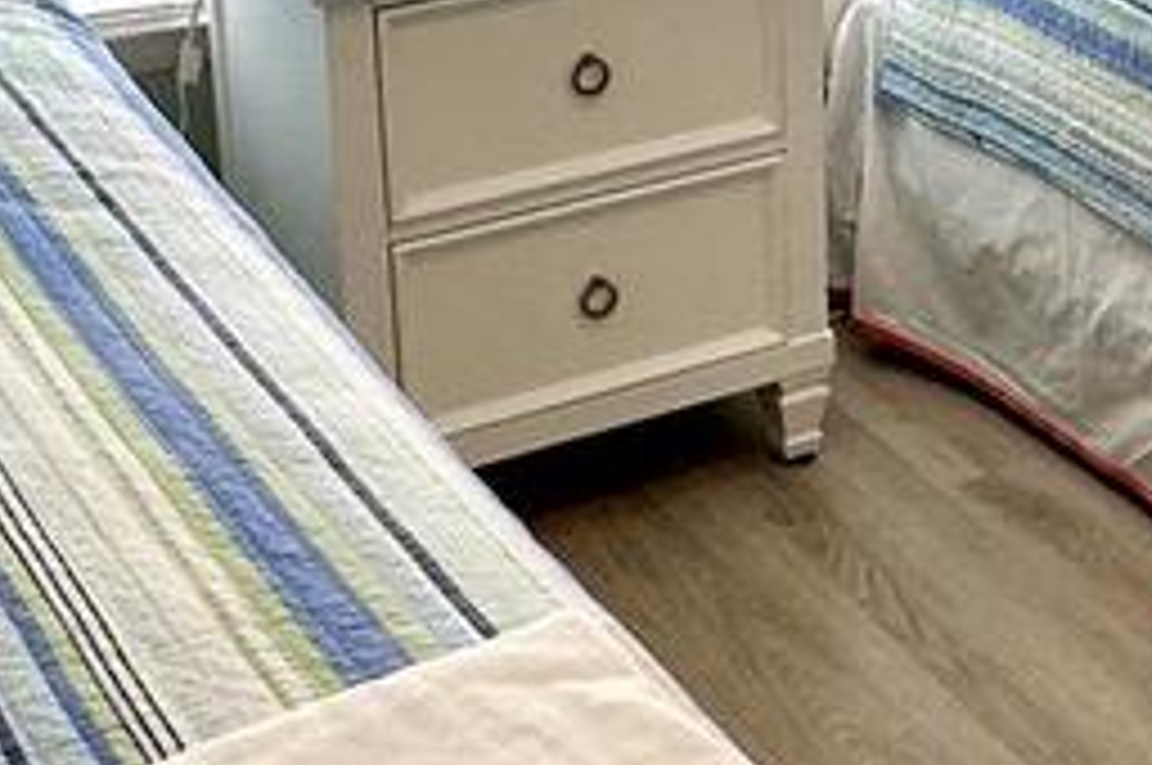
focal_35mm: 82
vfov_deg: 15.9
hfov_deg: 24.5
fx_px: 2621
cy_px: -176
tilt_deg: -15.8
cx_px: 860
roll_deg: -0.5
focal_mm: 2.22
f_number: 2.2
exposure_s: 1/120
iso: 80
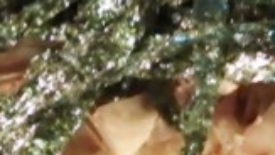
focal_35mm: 120
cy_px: 22
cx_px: 209
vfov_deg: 10.1
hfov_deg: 17.7
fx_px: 876
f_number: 2.5
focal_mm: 4.21
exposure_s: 1/16
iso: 500
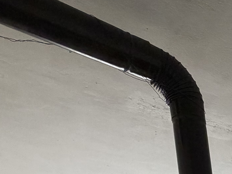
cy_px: 323
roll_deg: +2.0
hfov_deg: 24.6
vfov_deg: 18.9
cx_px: 363
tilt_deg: -2.5
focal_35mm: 57
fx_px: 382
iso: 200
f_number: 2.2
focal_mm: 2.22
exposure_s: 1/50
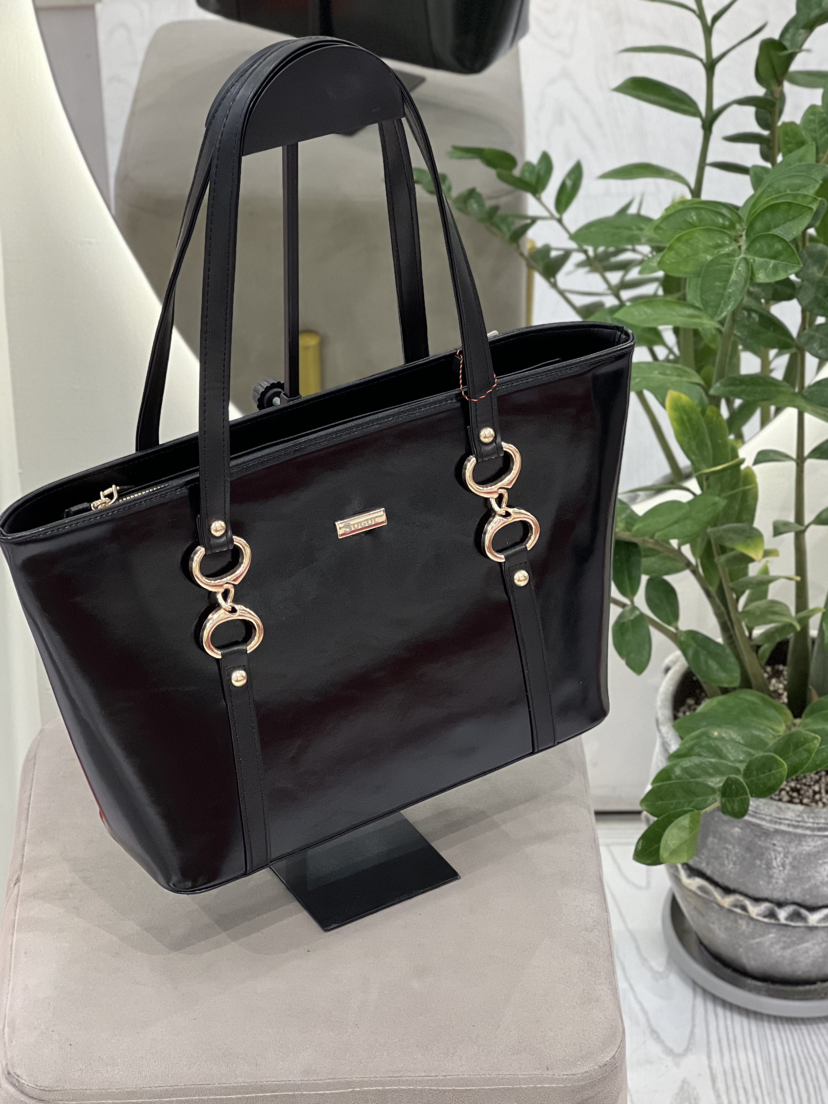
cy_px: 528
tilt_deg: -33.4
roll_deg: -0.6
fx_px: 2838
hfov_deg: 16.6
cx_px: 457
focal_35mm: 89
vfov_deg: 22.0
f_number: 2.8
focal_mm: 9
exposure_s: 1/100
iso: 250
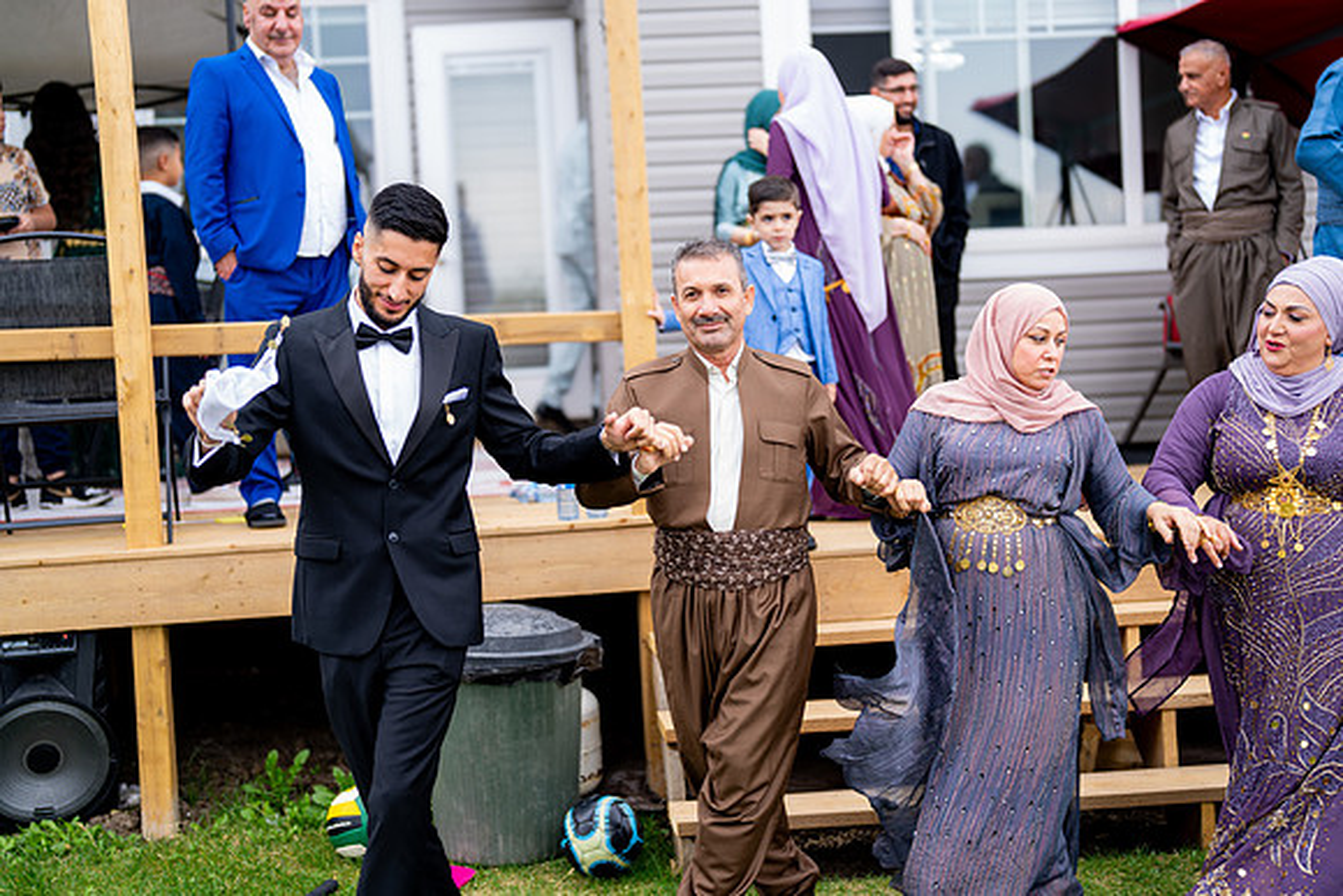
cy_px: 448
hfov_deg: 39.6
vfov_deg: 27.0
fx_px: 1866
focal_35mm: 50
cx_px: 672
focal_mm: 50
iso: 100
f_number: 1.4
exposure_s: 1/500
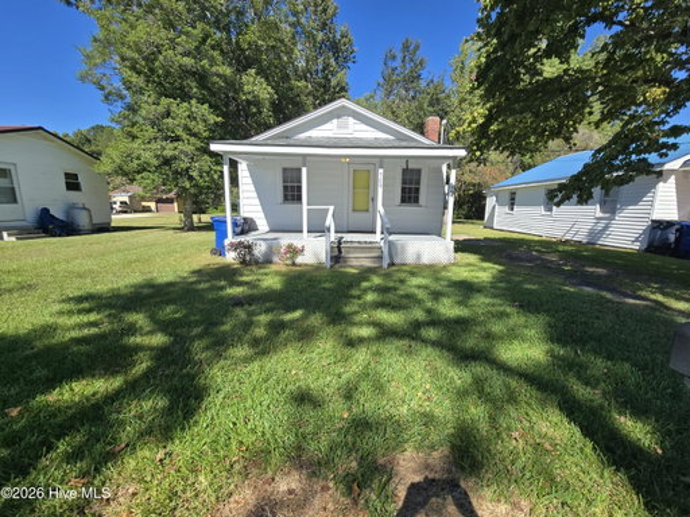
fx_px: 259
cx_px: 345
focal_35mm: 13
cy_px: 258
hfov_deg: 106.2
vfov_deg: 89.9
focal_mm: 2.2
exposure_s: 1/1677
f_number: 2.2
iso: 50
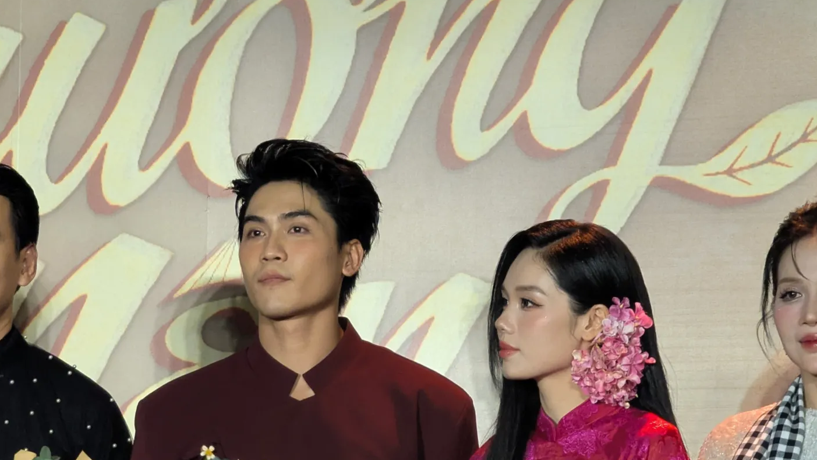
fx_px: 4462
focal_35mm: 206
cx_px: 313
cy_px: 386
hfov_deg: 10.5
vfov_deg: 5.9
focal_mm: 19
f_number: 3.5
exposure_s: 1/100
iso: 257
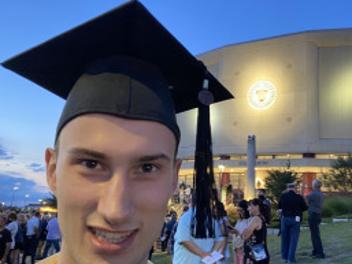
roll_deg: -2.5
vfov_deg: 38.7
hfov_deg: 50.1
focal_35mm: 37
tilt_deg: +14.1
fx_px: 376
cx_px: 192
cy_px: 133
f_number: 1.8
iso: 640
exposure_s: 1/30
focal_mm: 4.25
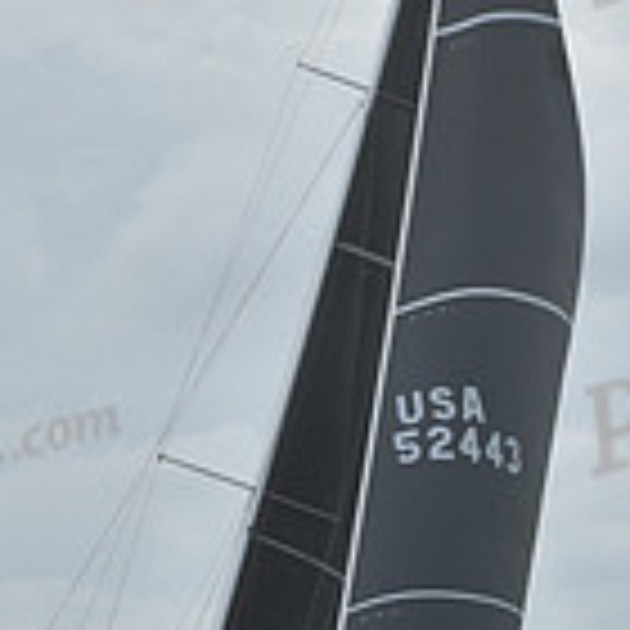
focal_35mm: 246
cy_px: 189
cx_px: 353
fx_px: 5065
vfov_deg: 7.1
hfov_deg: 7.1
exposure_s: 1/1250
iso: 200
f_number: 6.3
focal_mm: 70
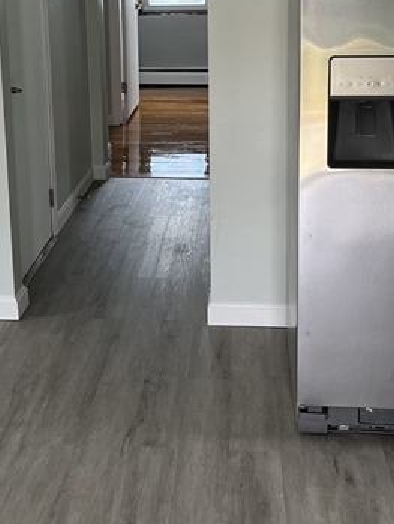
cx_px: 168
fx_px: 864
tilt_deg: -10.9
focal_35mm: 57
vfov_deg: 32.8
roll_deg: +0.8
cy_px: 105
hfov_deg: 25.7
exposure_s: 1/122
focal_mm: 5.1
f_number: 1.6
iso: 100
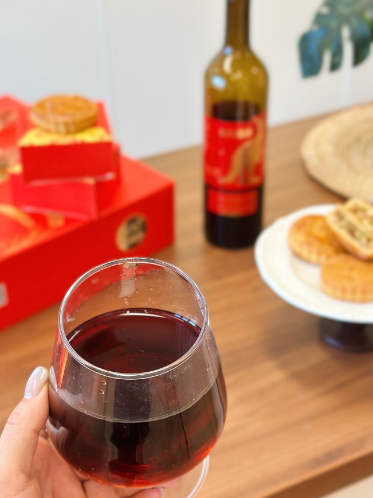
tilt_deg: -33.7
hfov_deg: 24.8
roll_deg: +0.8
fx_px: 848
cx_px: 199
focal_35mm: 59
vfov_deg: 32.7
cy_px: 255
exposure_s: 1/70
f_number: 1.78
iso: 125
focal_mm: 6.86
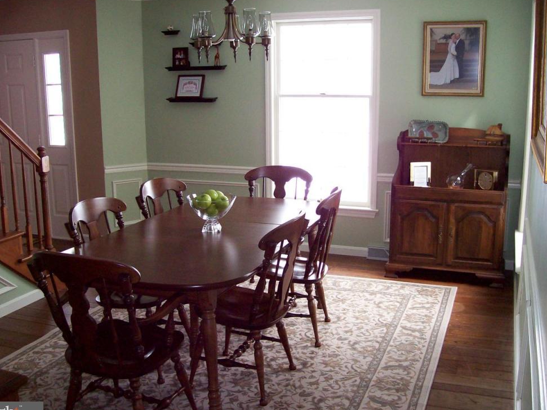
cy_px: 208
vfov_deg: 37.7
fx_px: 600
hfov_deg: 49.0
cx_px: 262
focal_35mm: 38
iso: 140
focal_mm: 6
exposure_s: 1/64
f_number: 2.7
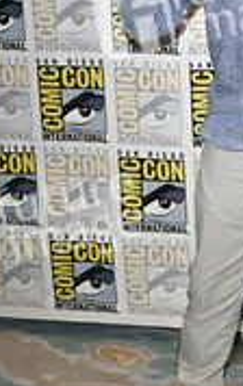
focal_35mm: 105
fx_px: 1107
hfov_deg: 12.3
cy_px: 117
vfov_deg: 19.7
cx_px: 267
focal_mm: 46
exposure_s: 1/250
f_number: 6.3
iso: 2000
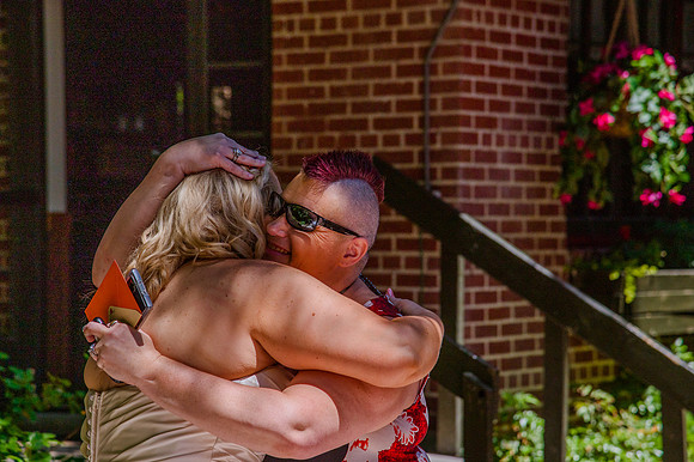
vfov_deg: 11.4
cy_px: 231
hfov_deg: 17.1
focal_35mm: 120
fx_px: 2312
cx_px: 347
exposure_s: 1/4000
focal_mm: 120
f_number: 6.3
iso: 320
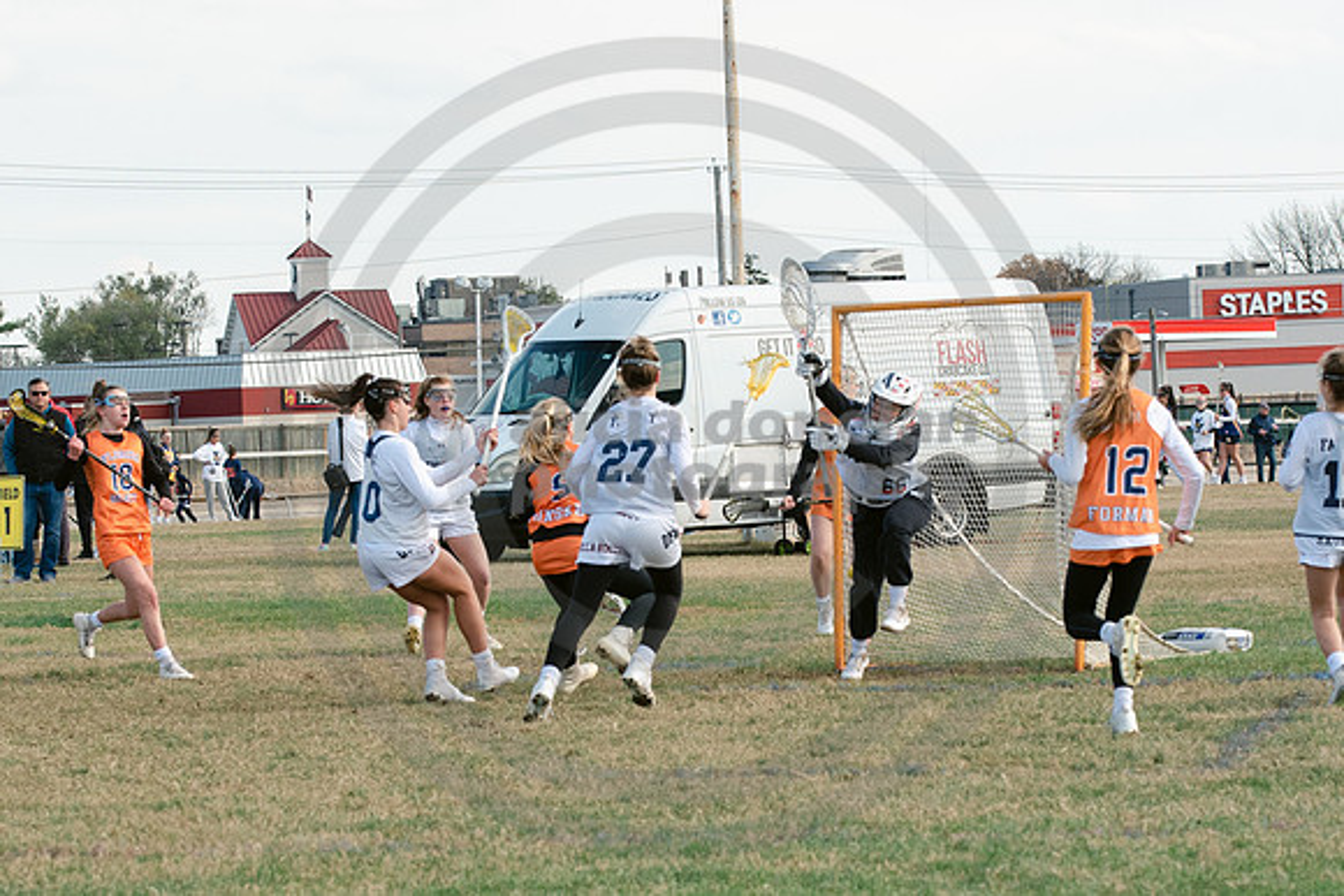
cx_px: 750
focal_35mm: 198
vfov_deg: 6.9
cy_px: 580
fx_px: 7404
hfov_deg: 10.4
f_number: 6.3
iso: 250
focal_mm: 95
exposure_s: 1/640
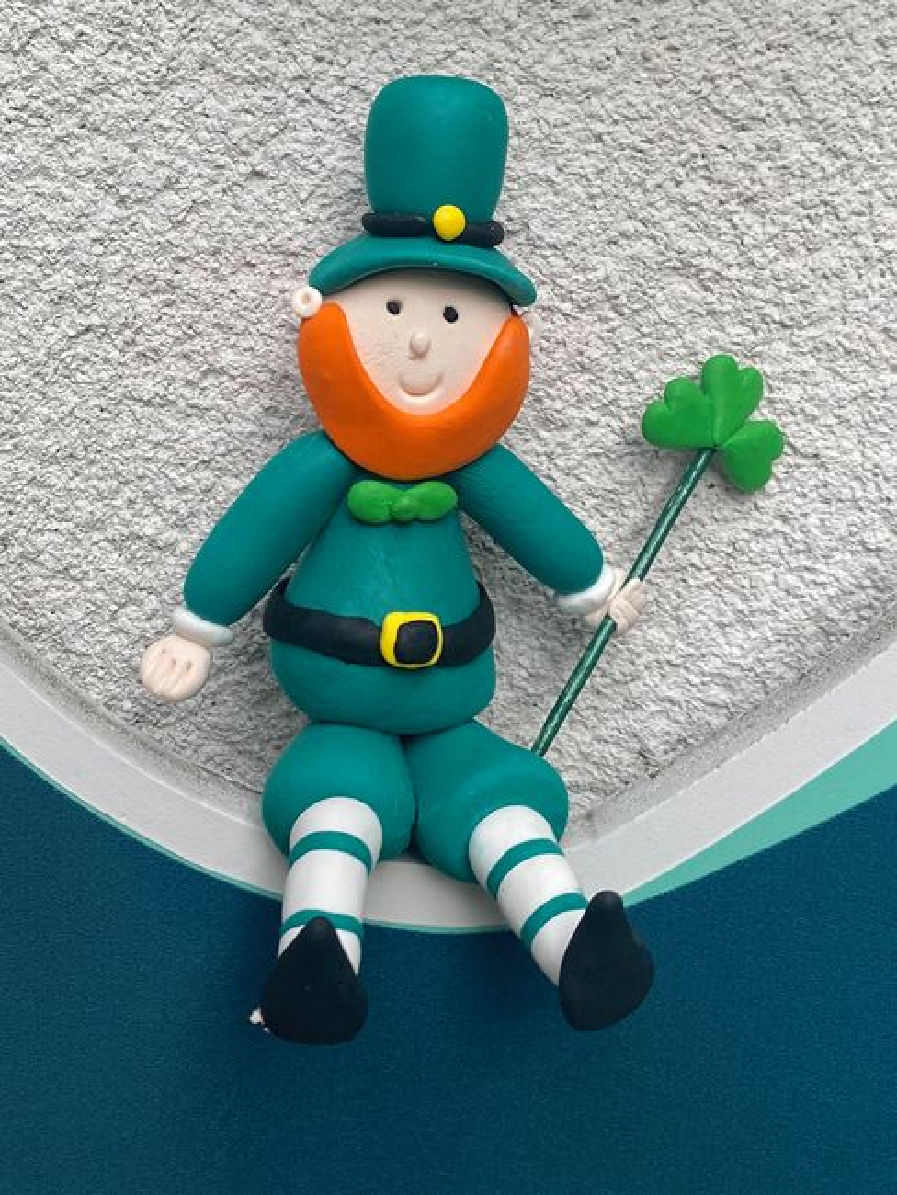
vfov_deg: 67.3
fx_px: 898
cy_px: 598
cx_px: 448
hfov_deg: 53.1
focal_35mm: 26
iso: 32
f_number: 1.8
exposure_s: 1/662
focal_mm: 4.25
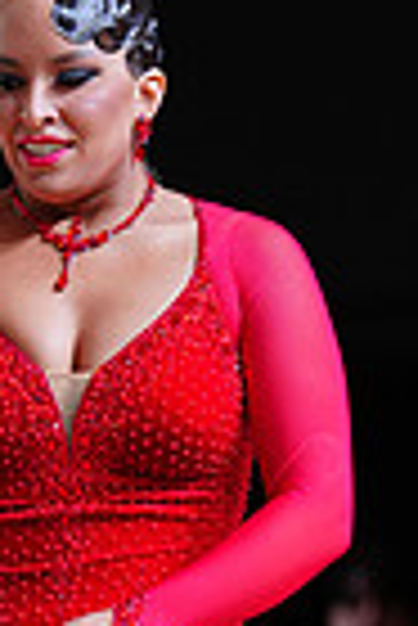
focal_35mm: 701
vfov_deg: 2.9
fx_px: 12178
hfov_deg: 2.0
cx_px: -258
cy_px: 806
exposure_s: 1/400
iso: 500
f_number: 2.8
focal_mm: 168
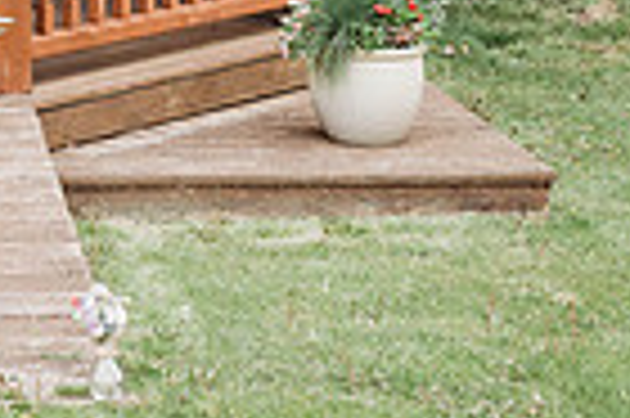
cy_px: -384
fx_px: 2569
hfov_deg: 13.4
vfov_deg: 8.8
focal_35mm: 147
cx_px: -238
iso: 450
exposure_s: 1/200
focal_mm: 35
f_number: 5
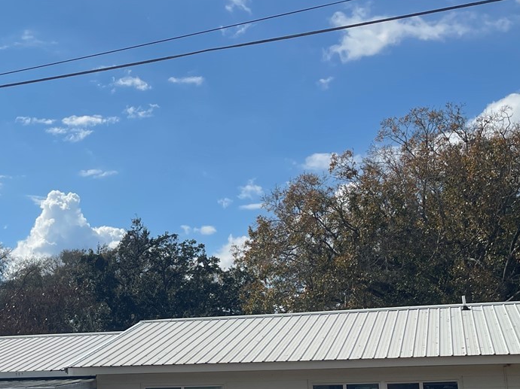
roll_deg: +0.2
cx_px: 60
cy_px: 260
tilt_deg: +9.3
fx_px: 871
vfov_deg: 25.1
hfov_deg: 31.8
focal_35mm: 58
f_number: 1.6
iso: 32
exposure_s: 1/9174
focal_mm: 5.1
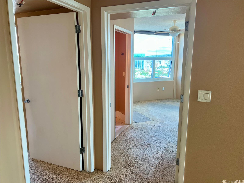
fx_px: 183
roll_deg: -0.5
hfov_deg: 67.3
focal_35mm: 26
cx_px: 122
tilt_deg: -10.3
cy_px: 92
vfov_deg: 53.1
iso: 80
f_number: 1.5
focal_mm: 5.7
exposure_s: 1/121
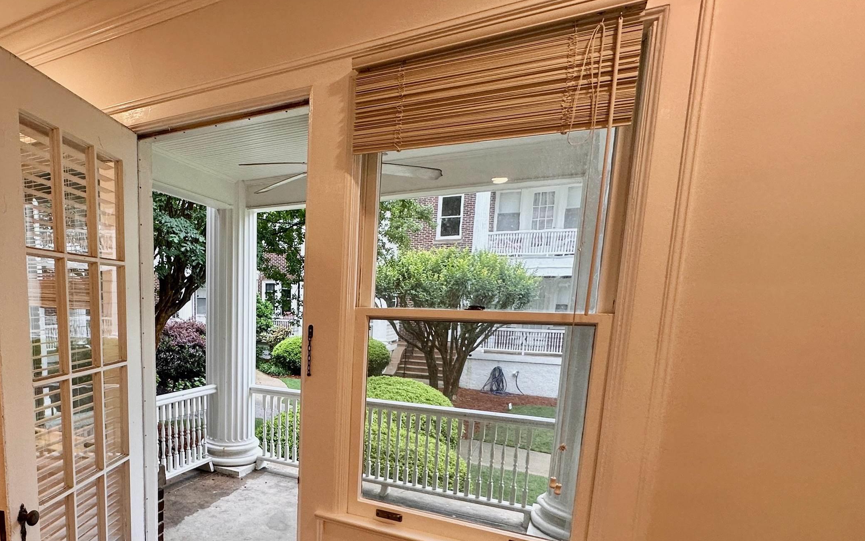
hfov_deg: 76.3
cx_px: 266
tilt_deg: -7.9
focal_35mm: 22
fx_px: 519
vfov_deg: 53.6
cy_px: 376
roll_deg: -1.0
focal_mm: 2.22
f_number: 2.2
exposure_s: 1/120
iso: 160
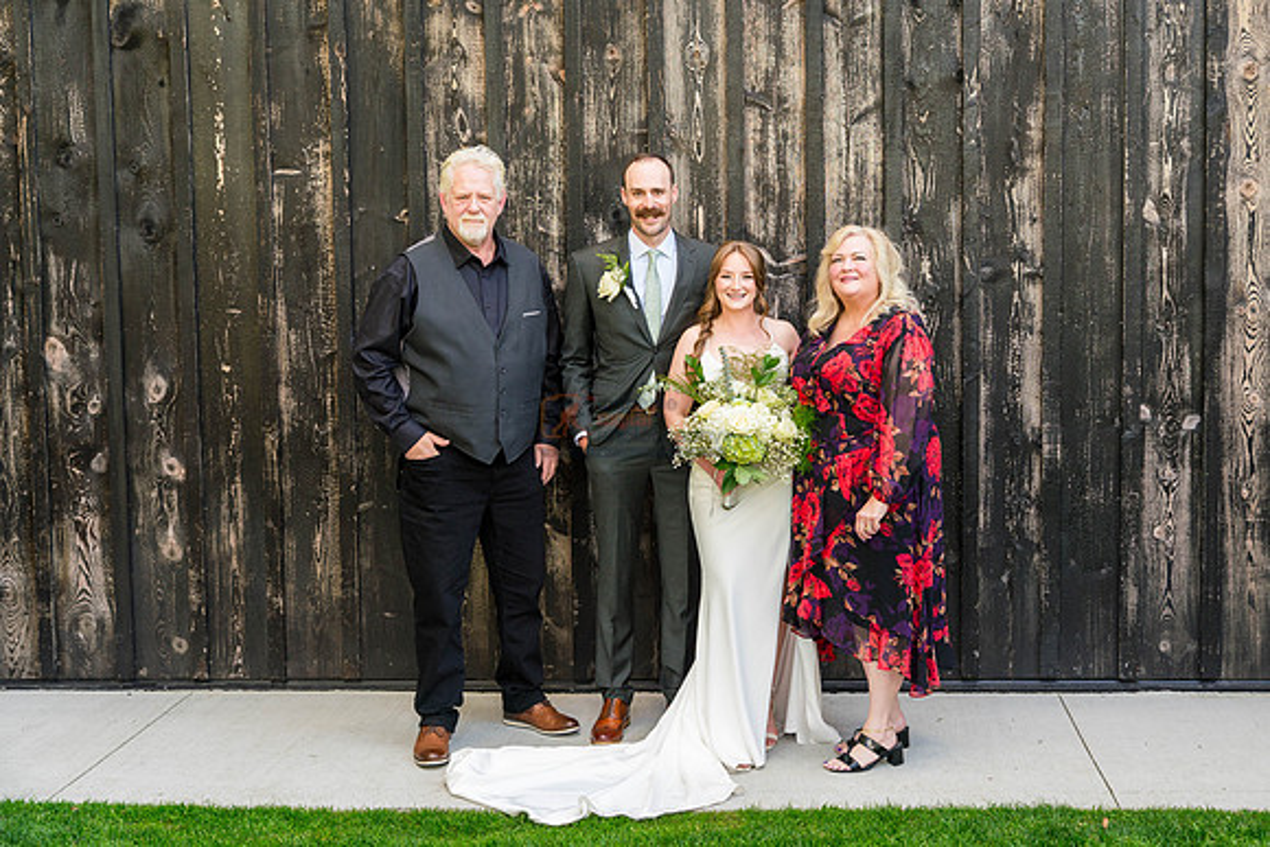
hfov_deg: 42.0
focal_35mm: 47
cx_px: 715
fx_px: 1652
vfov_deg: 28.8
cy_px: 398
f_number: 3.5
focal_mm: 38
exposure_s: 1/320
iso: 400
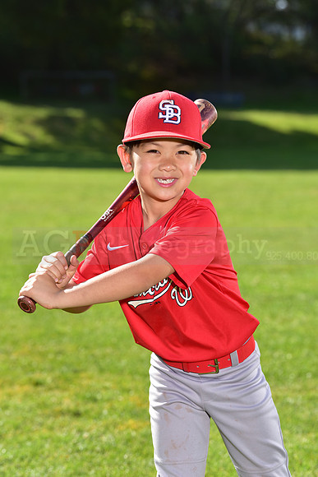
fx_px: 1589
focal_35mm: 120
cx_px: 159
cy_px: 238
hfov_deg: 11.4
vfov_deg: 17.1
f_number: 5.6
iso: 100
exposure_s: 1/250
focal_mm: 120
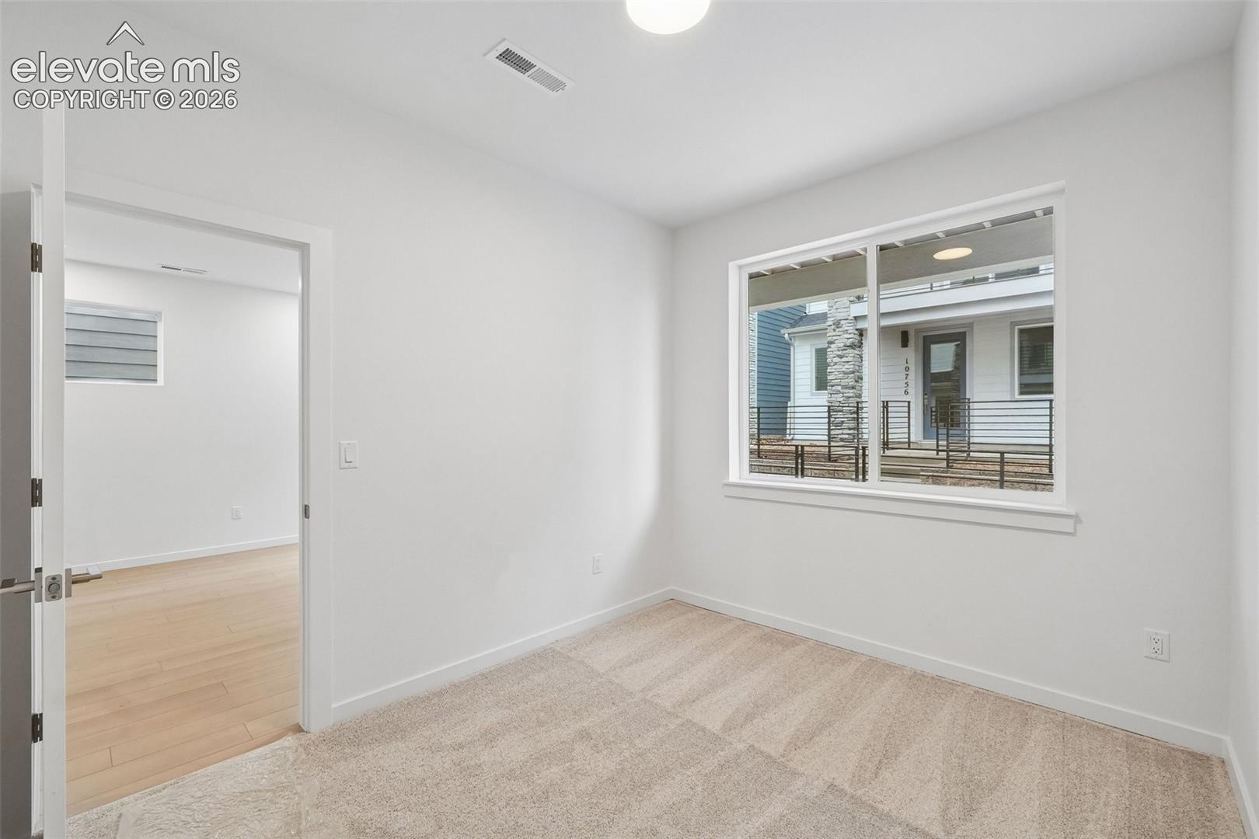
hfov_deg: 100.4
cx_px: 630
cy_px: 420
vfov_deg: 77.3
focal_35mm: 15
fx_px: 525
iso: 800
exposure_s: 1/25
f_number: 8
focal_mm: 10
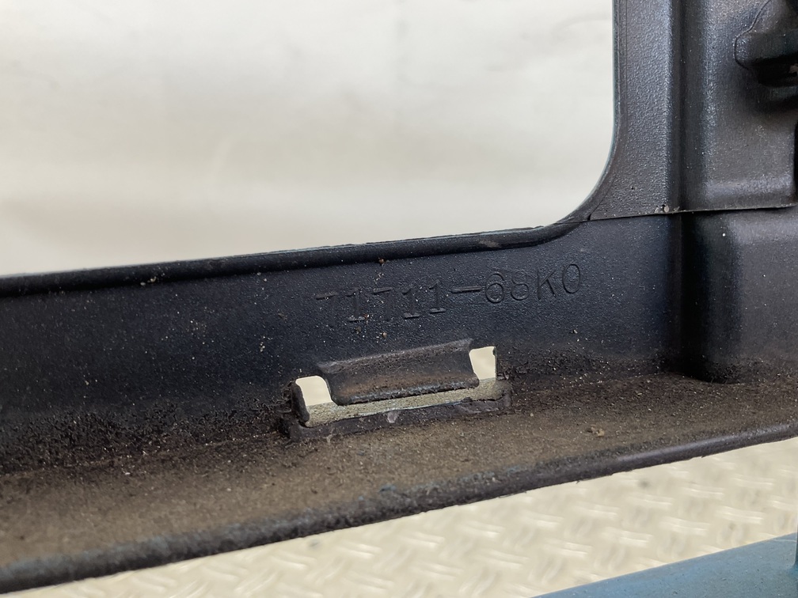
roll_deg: +2.9
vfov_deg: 48.2
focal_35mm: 29
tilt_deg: -10.5
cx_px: 399
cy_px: 299
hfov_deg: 61.7
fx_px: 669
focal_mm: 3
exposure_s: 1/100
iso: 25
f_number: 1.8
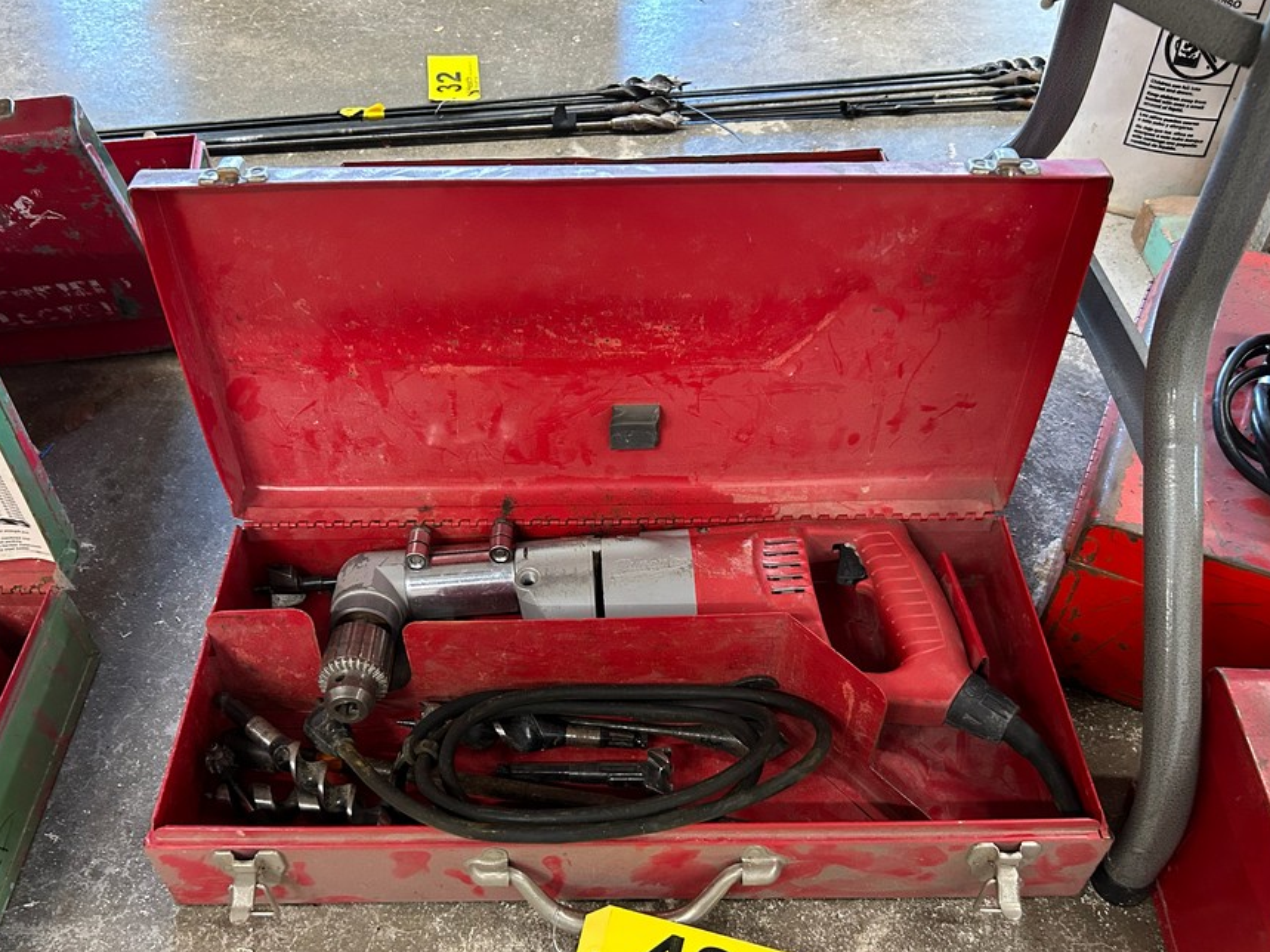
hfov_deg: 58.3
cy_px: 559
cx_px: 600
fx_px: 1137
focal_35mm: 31
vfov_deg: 45.2
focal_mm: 5.7
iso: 500
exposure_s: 1/60
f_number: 1.5
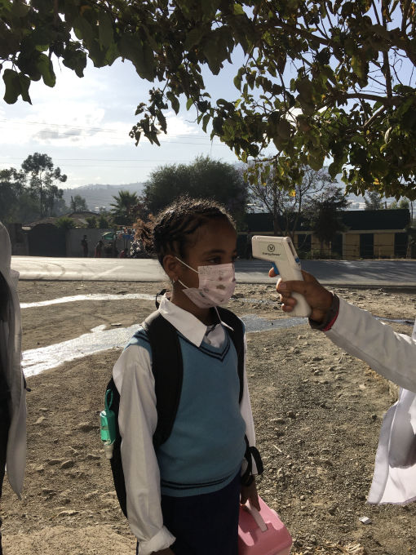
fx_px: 465
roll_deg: +1.3
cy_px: 278
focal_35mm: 29
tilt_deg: -6.4
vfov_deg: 61.7
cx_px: 208
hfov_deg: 48.2
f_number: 2.2
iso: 25
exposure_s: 1/2849
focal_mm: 4.15
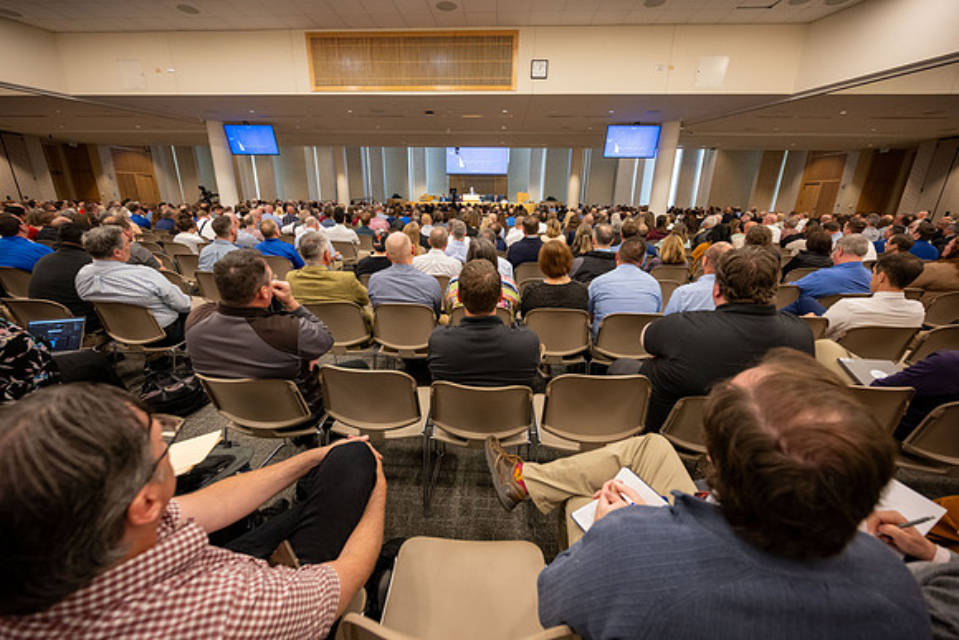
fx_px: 373
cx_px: 480
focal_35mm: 14
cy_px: 320
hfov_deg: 104.2
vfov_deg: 81.2
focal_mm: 14
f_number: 4
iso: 1600
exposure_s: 1/100
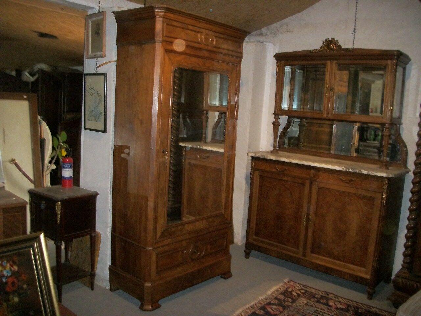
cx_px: 210
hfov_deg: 56.8
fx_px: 389
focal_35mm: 32
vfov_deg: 44.2
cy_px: 158
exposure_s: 1/30
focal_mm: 5.7
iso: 250
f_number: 2.9
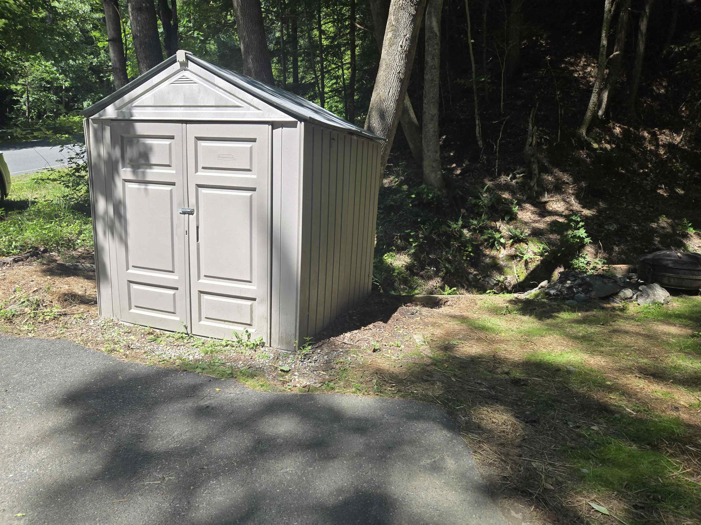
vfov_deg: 58.9
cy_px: 262
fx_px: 466
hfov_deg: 73.9
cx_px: 350
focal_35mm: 23
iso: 25
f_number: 1.8
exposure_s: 1/629
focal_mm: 5.4
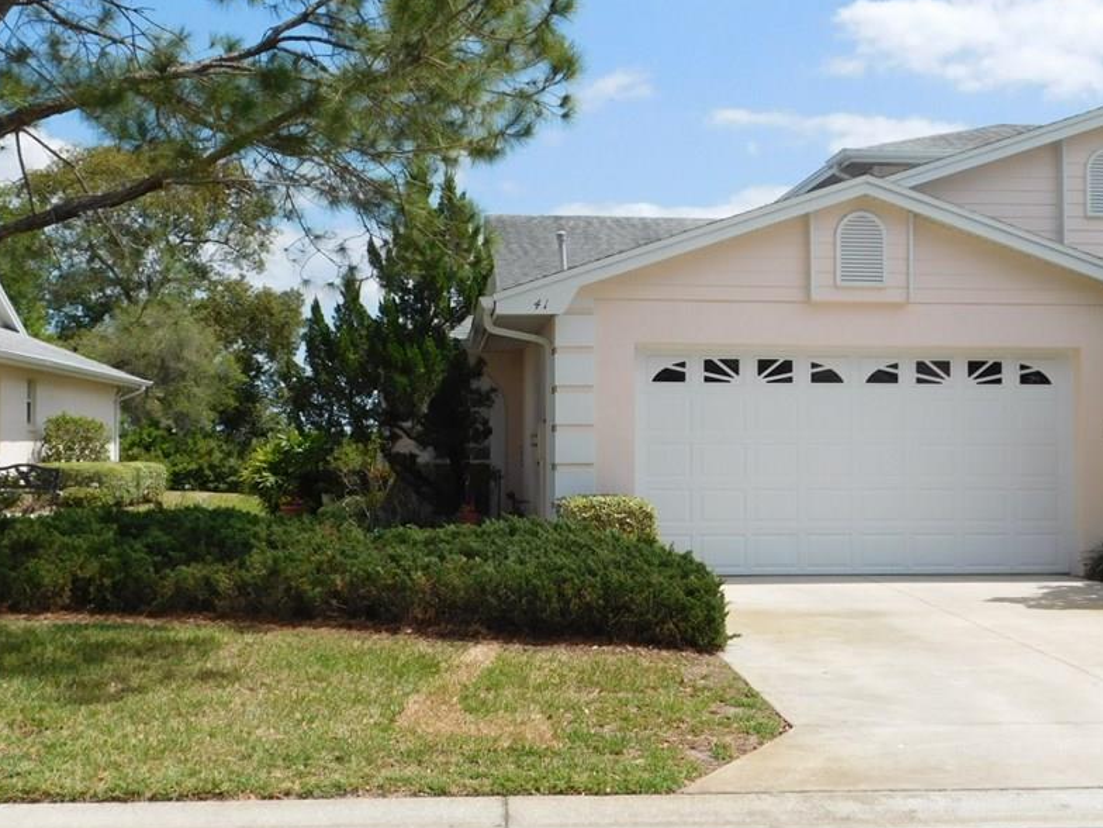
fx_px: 1498
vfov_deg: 30.9
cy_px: 394
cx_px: 571
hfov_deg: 40.4
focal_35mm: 47
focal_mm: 6.3
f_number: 7
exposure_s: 1/400
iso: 125
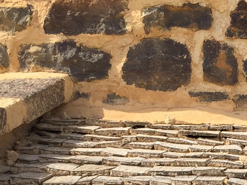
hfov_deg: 18.3
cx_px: 275
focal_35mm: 103
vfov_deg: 13.8
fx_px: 735
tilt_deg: -0.5
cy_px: 244
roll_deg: +0.0
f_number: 2.2
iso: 32
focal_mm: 4.15
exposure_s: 1/1582
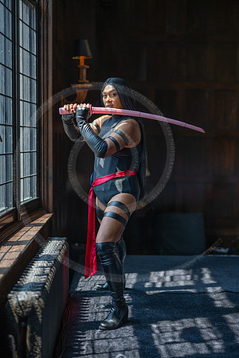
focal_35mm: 50
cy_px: 179
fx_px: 498
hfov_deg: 27.0
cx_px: 120
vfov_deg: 39.6
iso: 125
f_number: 1.2
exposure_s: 1/1000
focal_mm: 50
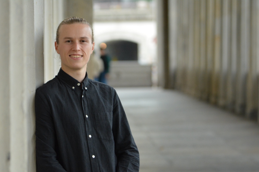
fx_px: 1920
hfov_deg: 7.7
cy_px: 102
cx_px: 133
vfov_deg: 5.1
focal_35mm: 267
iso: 2000
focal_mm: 150
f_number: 5
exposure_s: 1/125
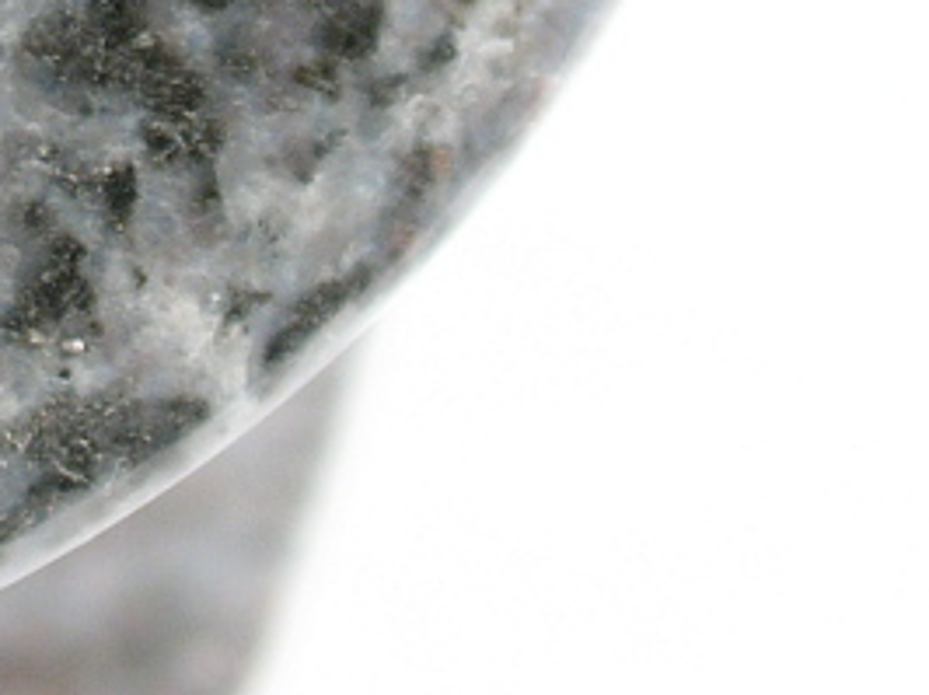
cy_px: -733
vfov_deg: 3.7
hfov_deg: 5.0
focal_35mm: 395
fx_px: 10591
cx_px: -768
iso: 100
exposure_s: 1/80
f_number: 2.8
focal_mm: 20.5
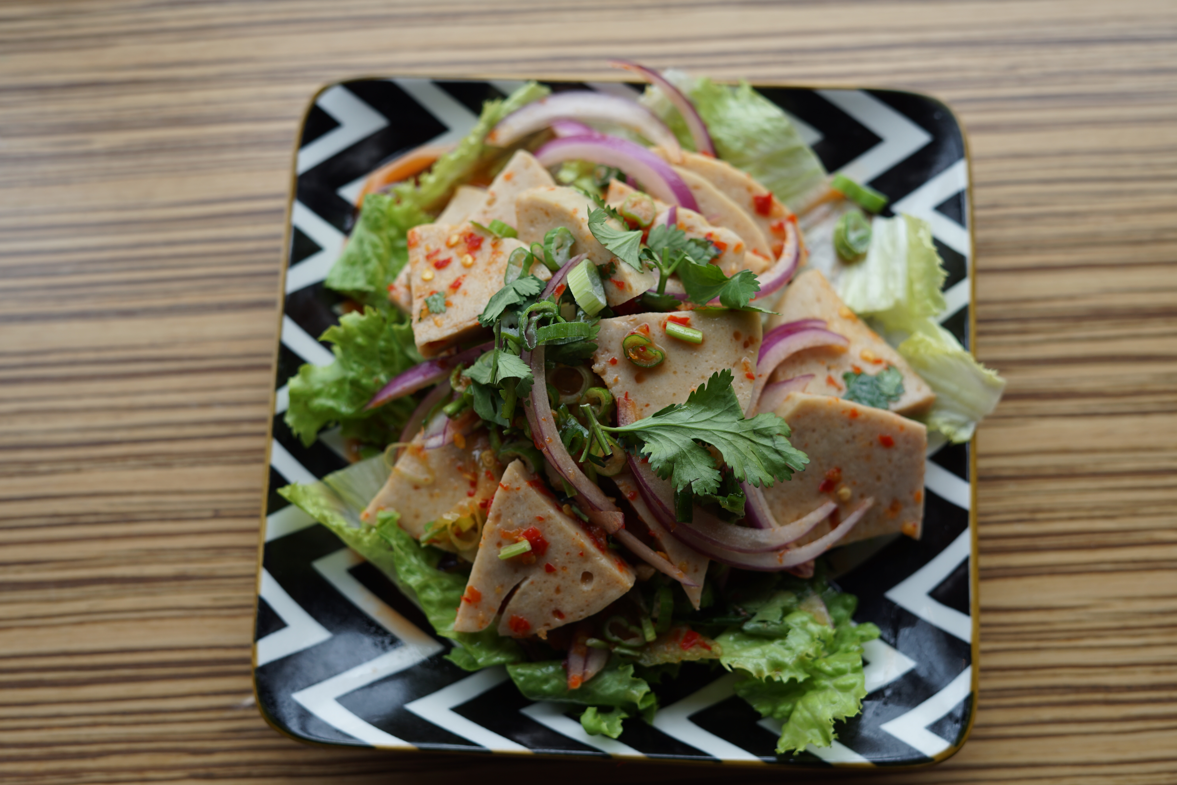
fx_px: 1635
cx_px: 588
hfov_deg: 39.6
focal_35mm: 50
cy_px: 392
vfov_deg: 27.0
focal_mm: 50
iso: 100
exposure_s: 1/60
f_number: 4
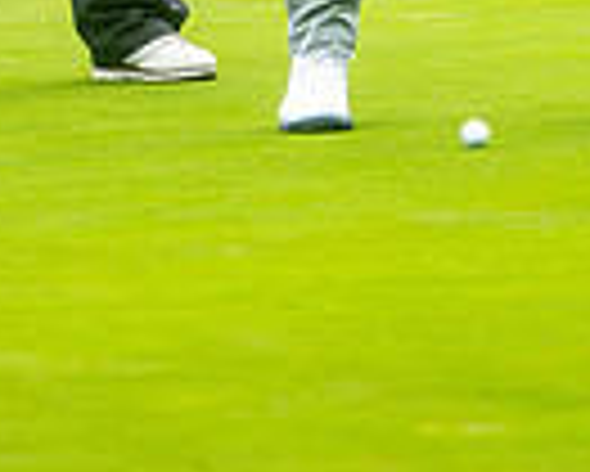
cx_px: 279
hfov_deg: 2.0
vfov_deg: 1.6
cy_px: -512
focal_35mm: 968
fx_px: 16916
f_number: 4
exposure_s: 1/1250
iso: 800
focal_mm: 300
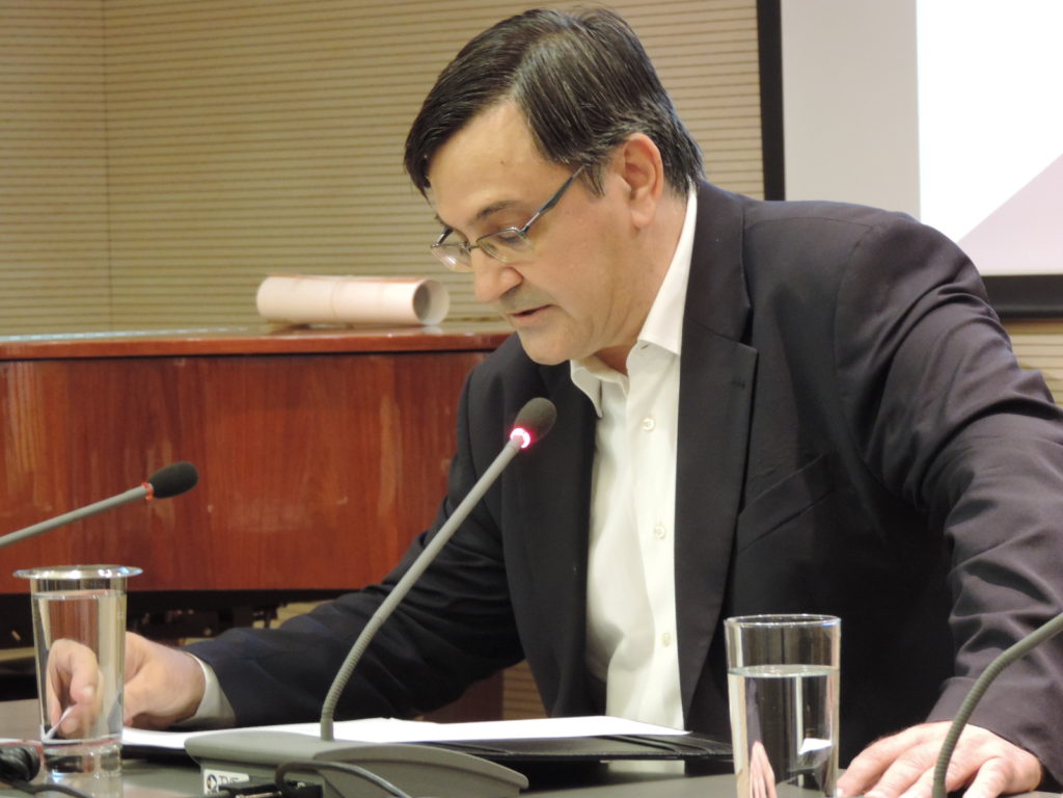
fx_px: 5220
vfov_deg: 8.7
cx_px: 532
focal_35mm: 170
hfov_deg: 11.6
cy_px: 399
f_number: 4.5
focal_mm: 30.3
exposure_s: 1/13
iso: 800
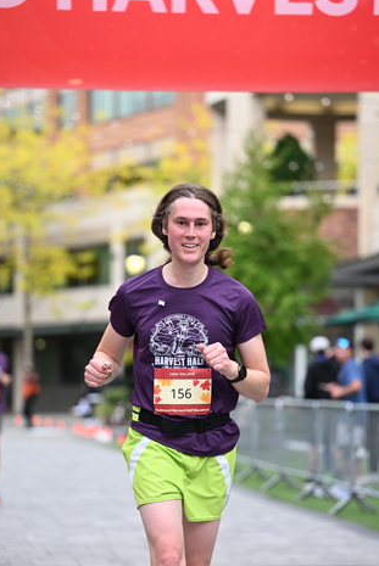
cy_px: 316
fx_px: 2048
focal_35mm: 130
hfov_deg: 10.6
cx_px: 191
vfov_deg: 15.7
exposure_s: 1/1600
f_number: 2.8
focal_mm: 110
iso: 640
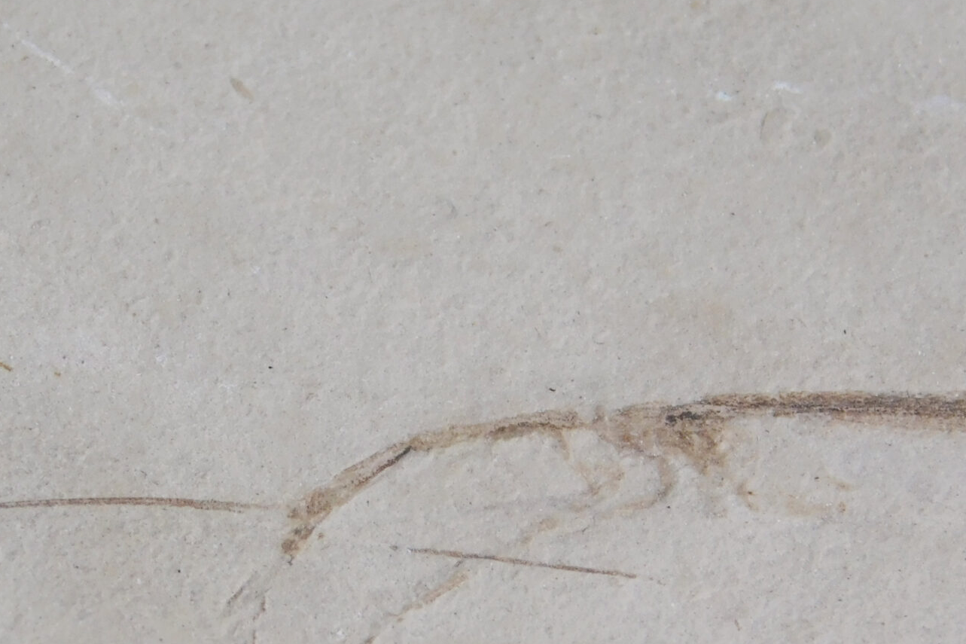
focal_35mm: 552
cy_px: 561
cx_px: 346
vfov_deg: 2.5
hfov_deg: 3.7
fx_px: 14809
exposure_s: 1/160
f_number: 5.7
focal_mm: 47.2
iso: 125
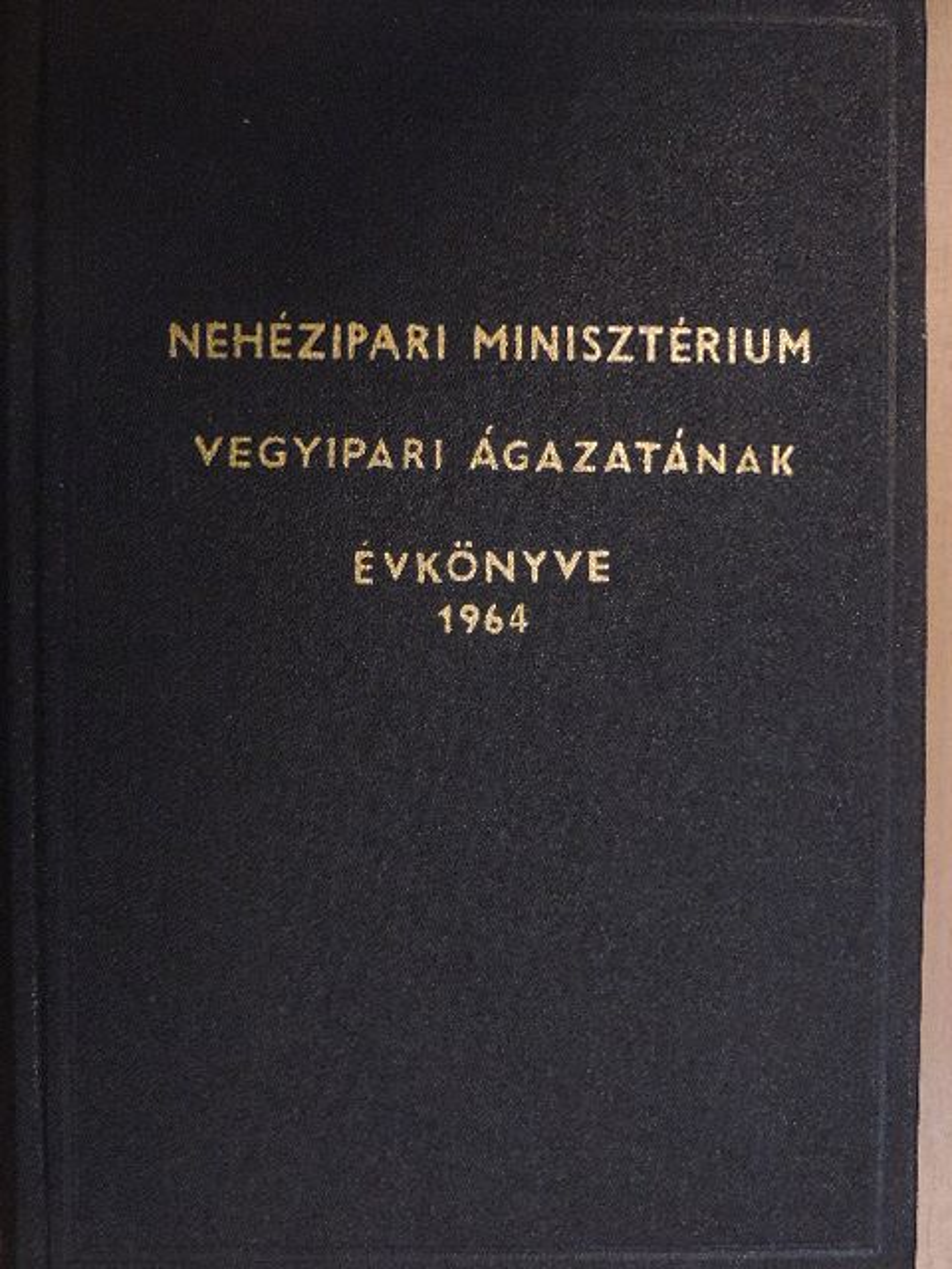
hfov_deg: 30.9
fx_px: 1723
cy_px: 634
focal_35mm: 47
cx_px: 476
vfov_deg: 40.4
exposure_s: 1/160
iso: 1600
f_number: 3.5
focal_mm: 8.3
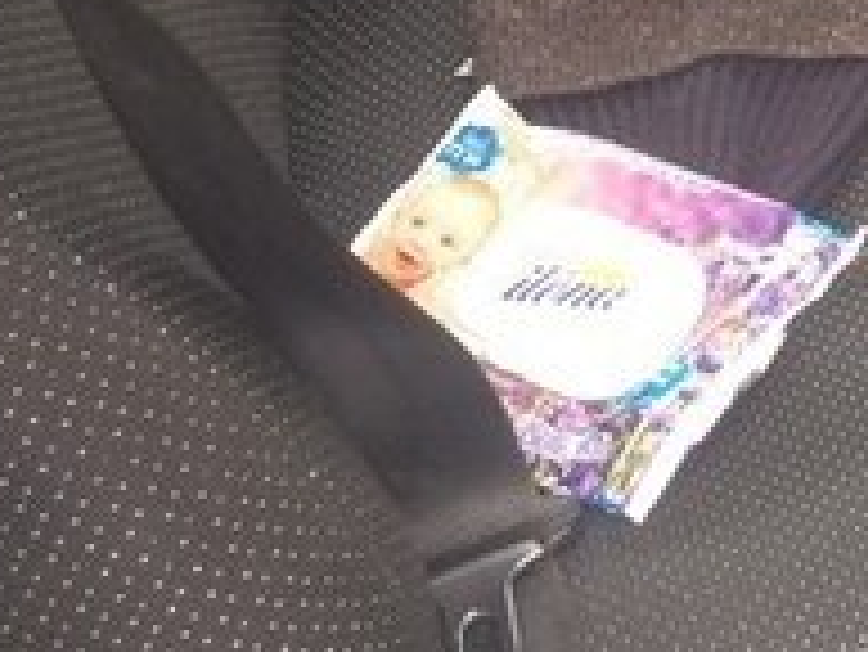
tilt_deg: -32.3
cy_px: -393
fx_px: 2484
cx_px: 1201
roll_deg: -12.6
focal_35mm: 99
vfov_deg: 13.8
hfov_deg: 18.2
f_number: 2.2
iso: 50
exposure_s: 1/100
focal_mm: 4.15
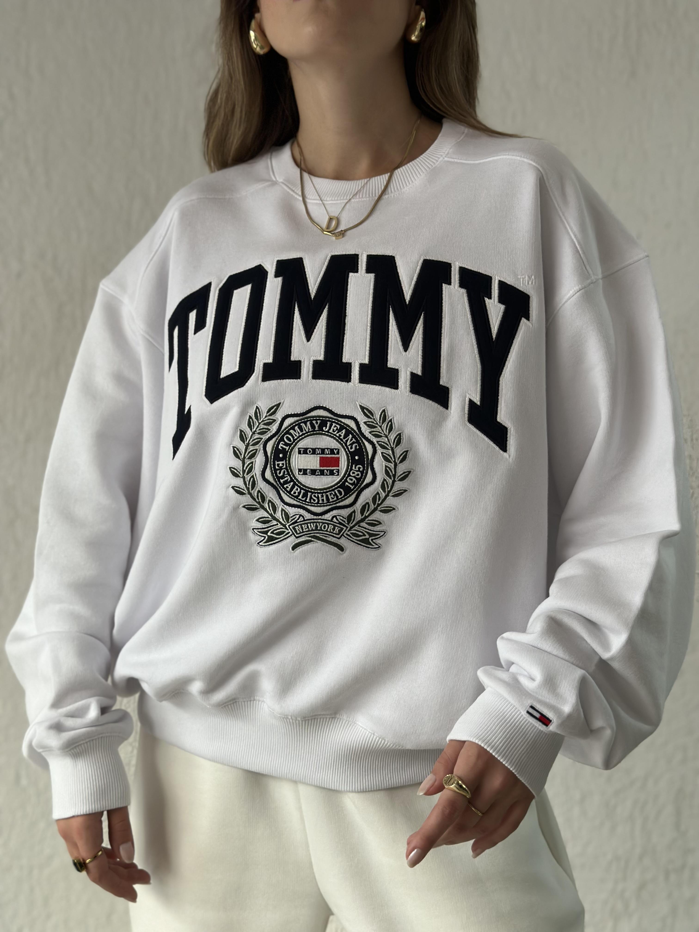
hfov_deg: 30.3
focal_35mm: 48
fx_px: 1292
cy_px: 466
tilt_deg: -2.4
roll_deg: -0.5
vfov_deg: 39.7
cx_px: 350
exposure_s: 1/60
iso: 125
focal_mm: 6.86
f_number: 1.78
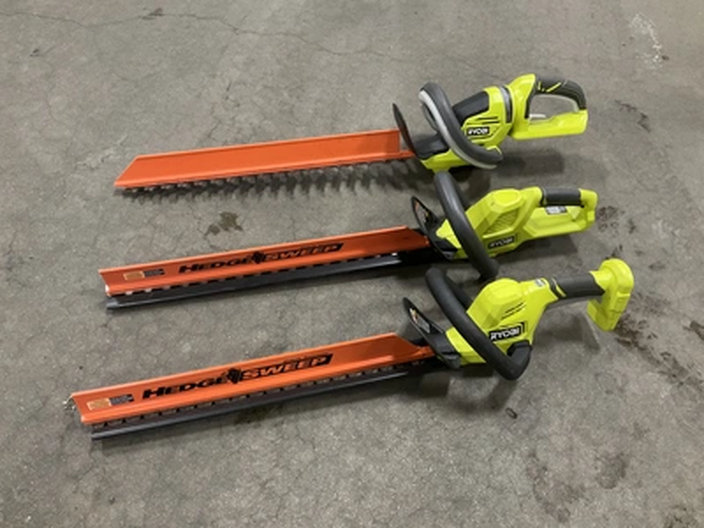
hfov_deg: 61.7
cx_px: 352
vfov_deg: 48.2
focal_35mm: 29
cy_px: 264
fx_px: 590
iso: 320
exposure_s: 1/40
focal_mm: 3
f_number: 1.8
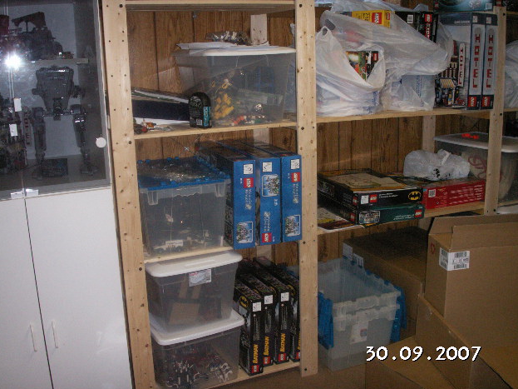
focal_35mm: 38
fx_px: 569
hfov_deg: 49.0
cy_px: 193
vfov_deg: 37.7
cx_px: 260
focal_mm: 7.7
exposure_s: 1/40
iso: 160
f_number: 3.5
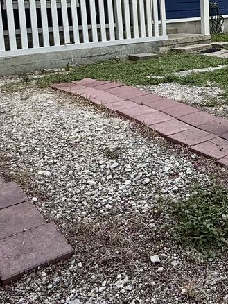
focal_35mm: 46
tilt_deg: -9.0
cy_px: 53
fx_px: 404
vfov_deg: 39.3
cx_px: 244
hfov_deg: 28.9
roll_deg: +0.7
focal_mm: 2.22
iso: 64
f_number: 2.2
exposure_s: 1/405
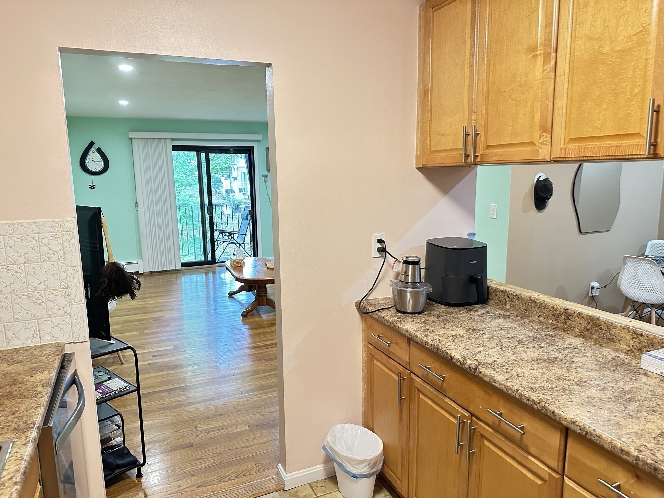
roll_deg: +0.1
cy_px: 249
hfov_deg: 71.6
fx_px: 460
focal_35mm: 24
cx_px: 332
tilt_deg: -9.6
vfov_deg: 56.8
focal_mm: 6.86
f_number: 1.78
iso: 640
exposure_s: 1/60
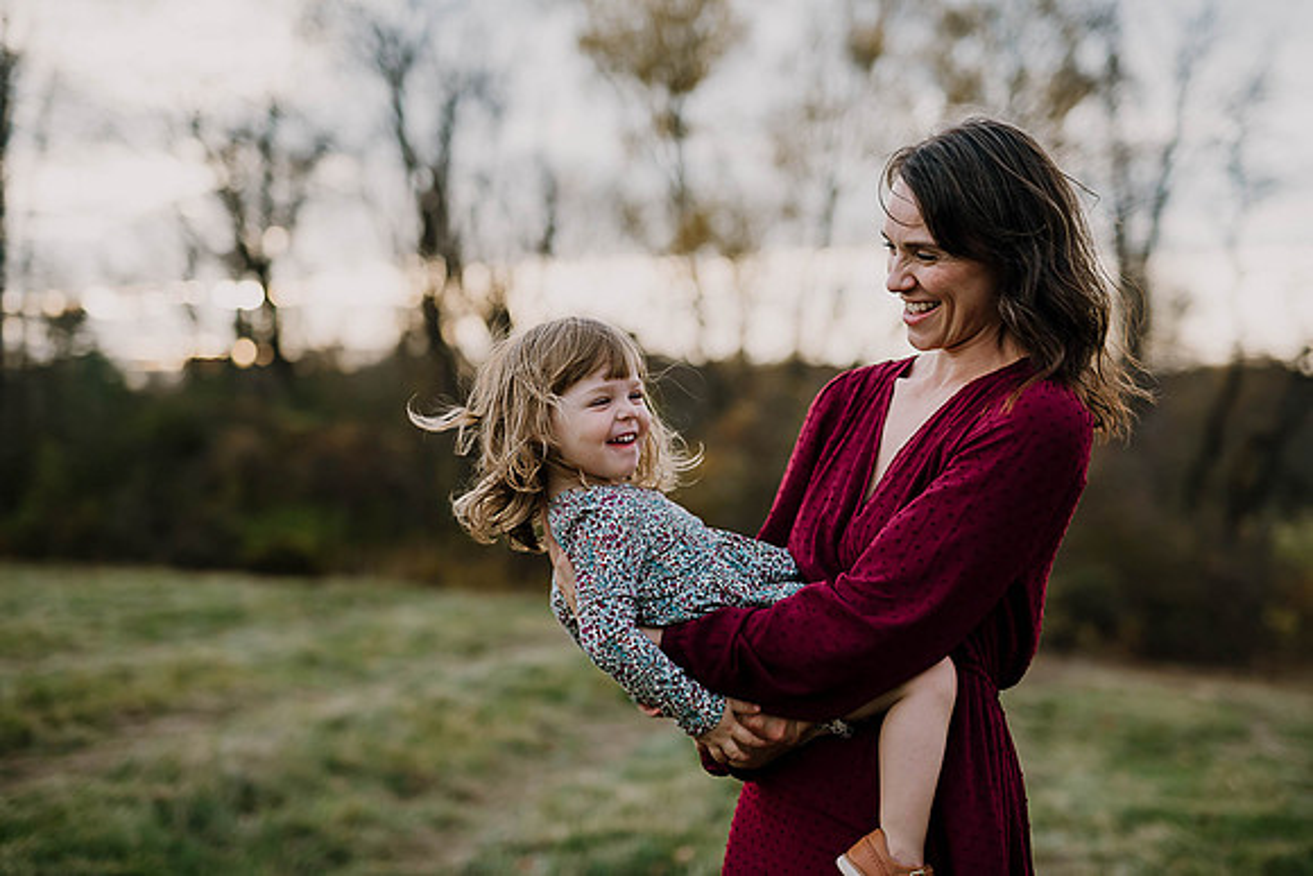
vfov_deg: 27.0
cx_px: 656
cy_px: 438
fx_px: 1824
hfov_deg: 39.6
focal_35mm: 50
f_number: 2
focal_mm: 50
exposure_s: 1/320
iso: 80
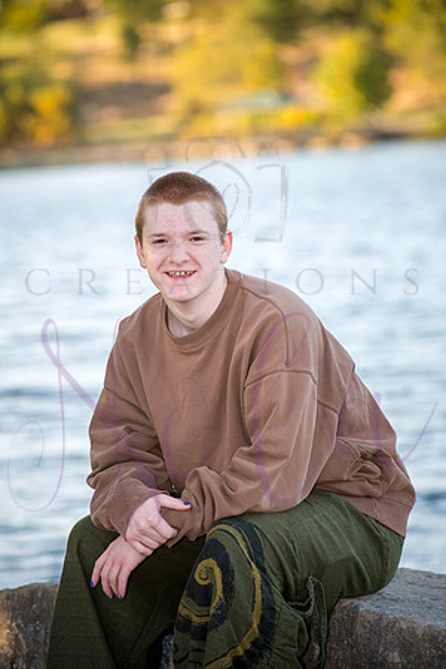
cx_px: 223
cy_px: 334
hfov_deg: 8.9
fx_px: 2880
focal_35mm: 155
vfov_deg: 13.2
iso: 400
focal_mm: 155
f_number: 5
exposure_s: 1/640
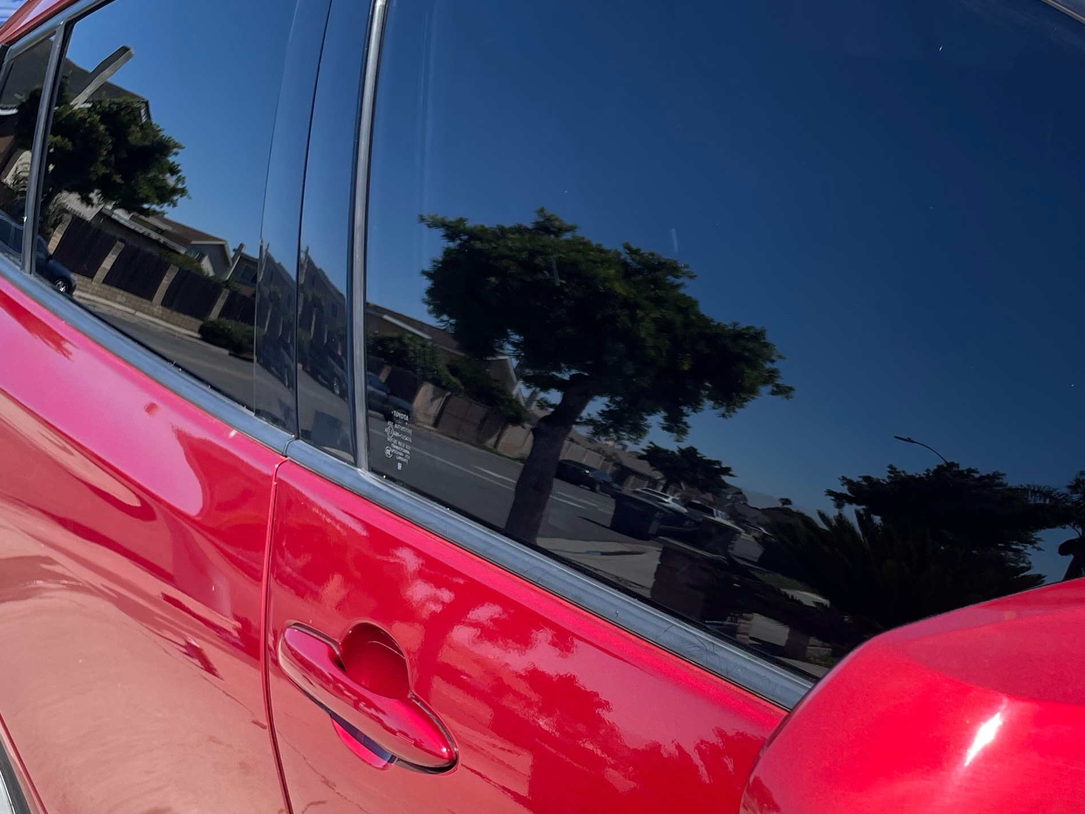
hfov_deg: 34.9
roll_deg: +6.5
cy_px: 588
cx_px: 616
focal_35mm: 55
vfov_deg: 26.3
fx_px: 1724
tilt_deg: -23.9
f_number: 1.6
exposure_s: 1/1490
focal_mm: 4.2
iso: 32
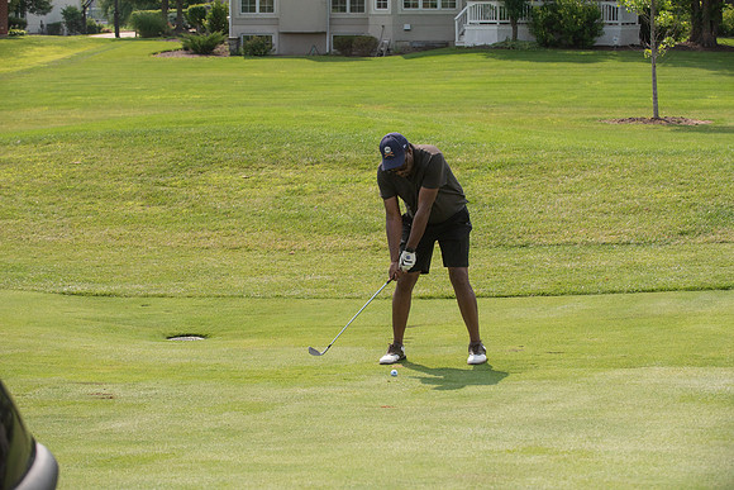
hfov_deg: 24.8
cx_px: 367
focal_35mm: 82
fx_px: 1672
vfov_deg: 16.7
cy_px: 245
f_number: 5
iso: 250
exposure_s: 1/4000
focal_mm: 82
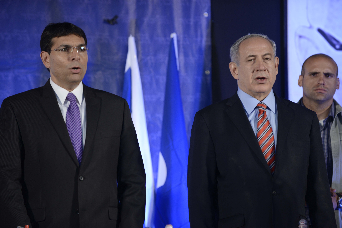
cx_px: 171
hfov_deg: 10.3
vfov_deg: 6.9
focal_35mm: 200
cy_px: 114
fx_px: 1901
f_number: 3.2
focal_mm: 200
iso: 1250
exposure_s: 1/320
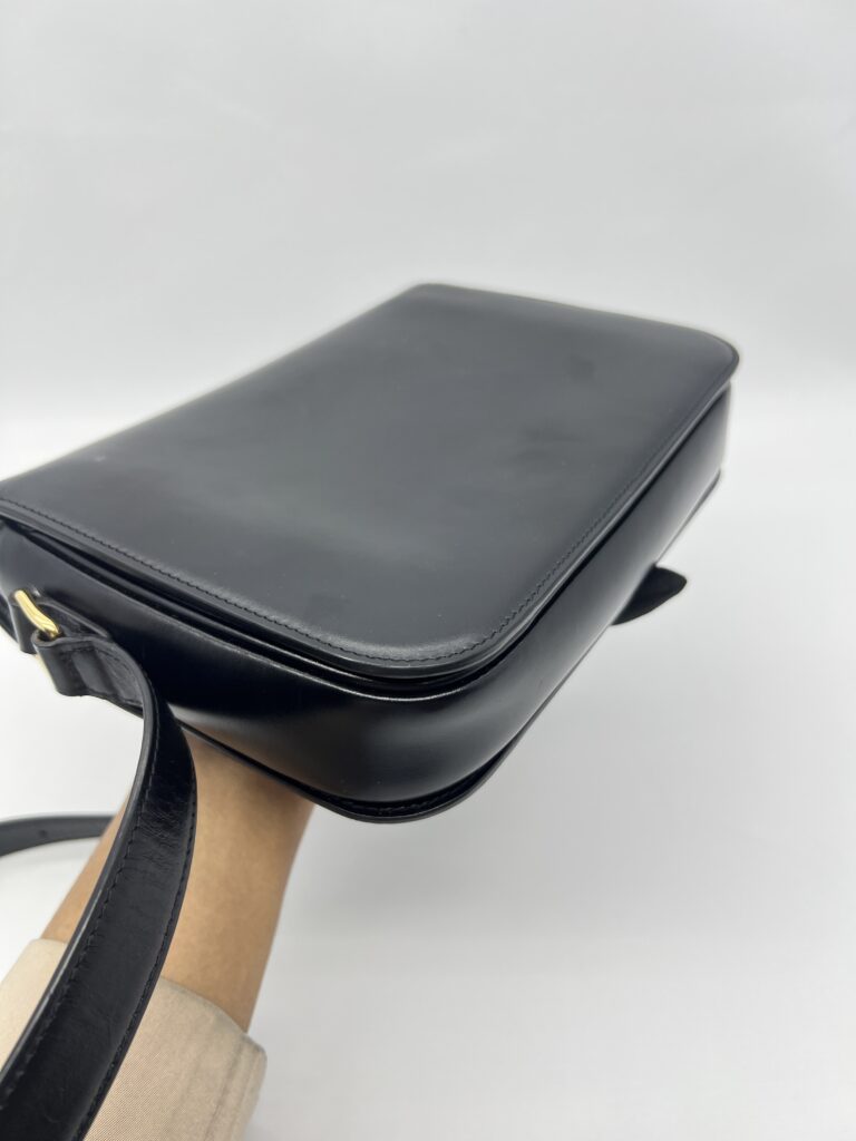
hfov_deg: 53.1
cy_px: 570
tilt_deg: -39.4
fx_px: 857
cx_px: 428
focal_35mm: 26
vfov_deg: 67.3
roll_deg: +3.7
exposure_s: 1/140
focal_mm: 5.7
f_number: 1.5
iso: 32
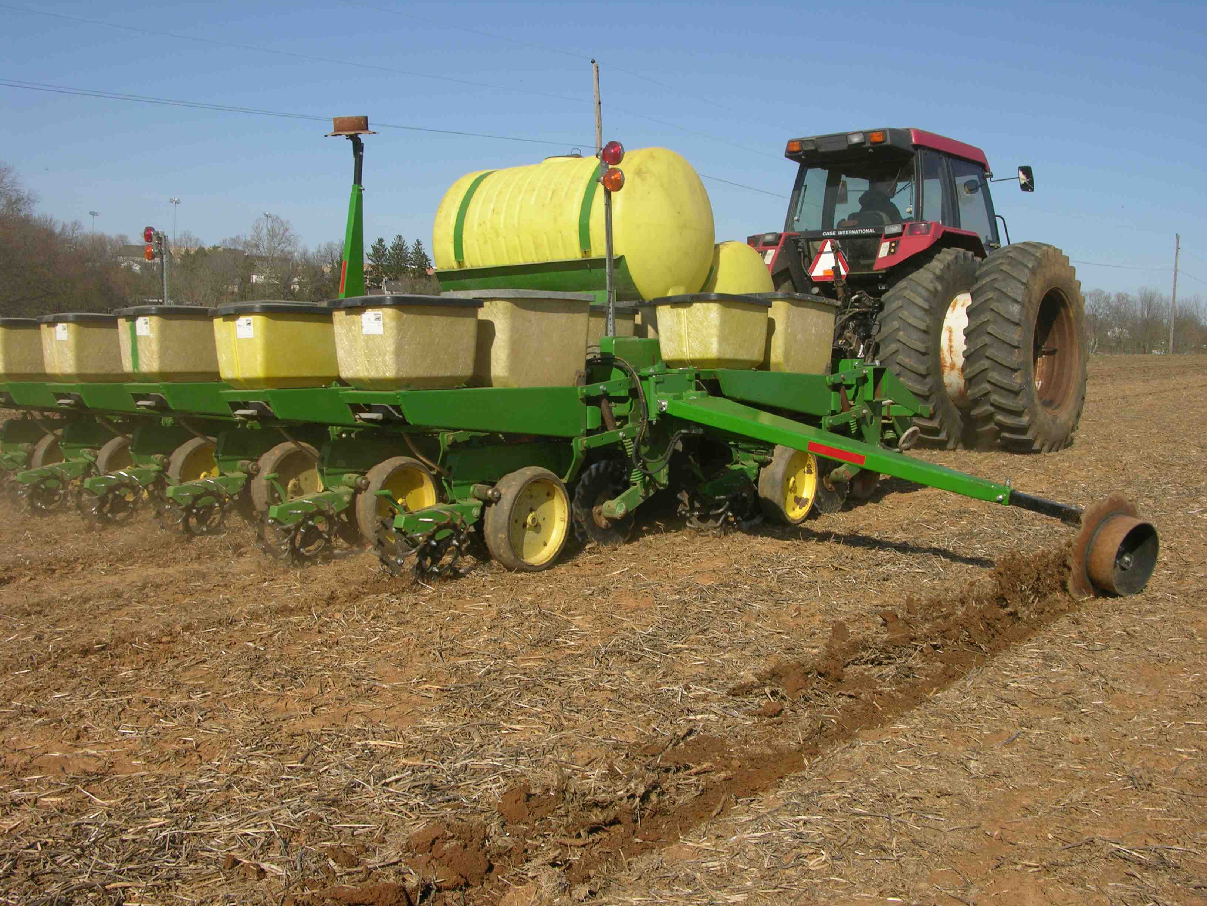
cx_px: 604
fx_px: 1220
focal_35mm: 35
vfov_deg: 40.7
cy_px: 453
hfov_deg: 52.6
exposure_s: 1/286
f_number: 6.3
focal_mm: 8.9
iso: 50
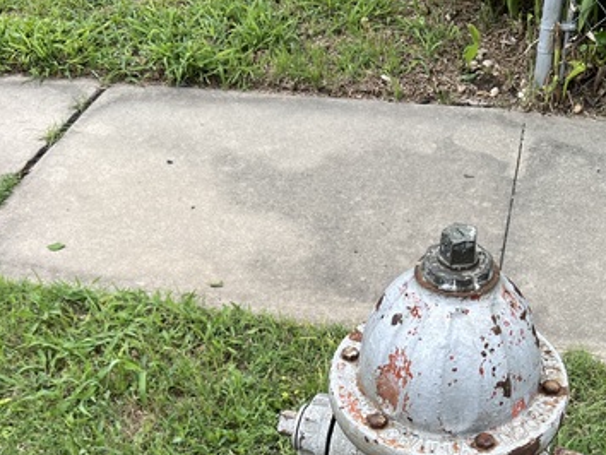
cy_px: 405
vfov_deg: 29.7
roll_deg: +4.3
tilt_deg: -42.9
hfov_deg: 40.2
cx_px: 368
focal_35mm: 47
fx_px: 823
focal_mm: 5.7
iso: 50
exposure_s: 1/1597
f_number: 1.5
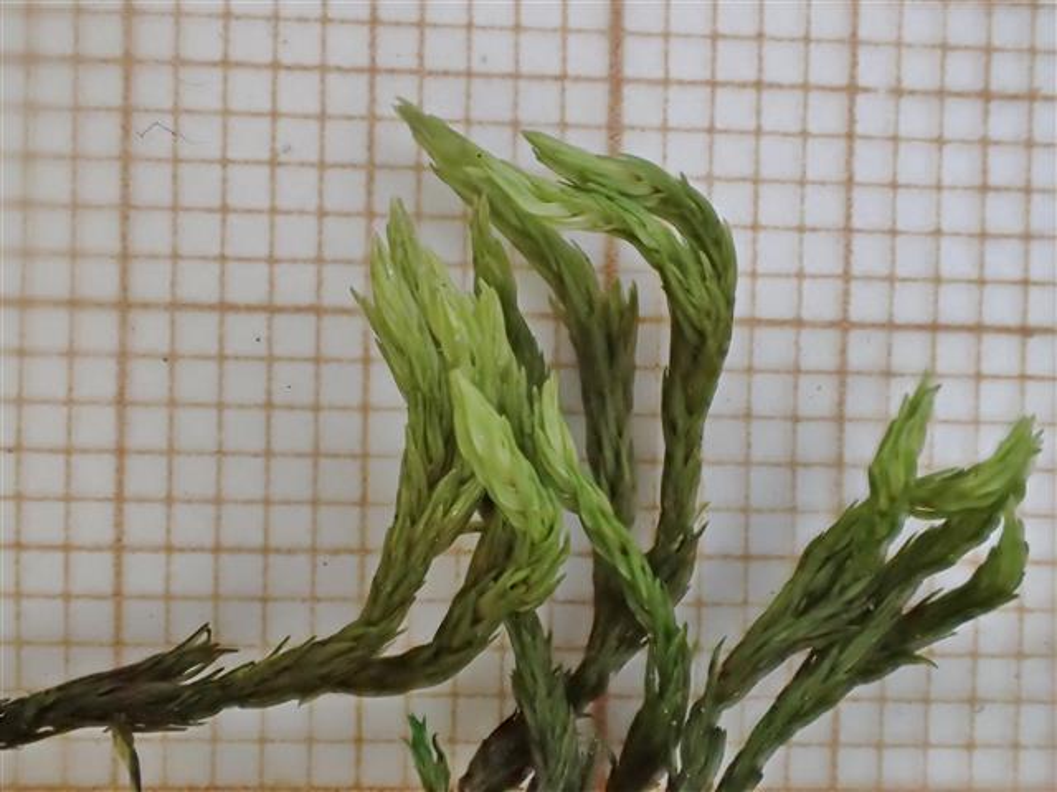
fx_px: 1313
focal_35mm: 43
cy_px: 396
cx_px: 528
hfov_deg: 43.9
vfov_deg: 33.6
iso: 800
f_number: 4
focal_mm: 7.86
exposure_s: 1/80
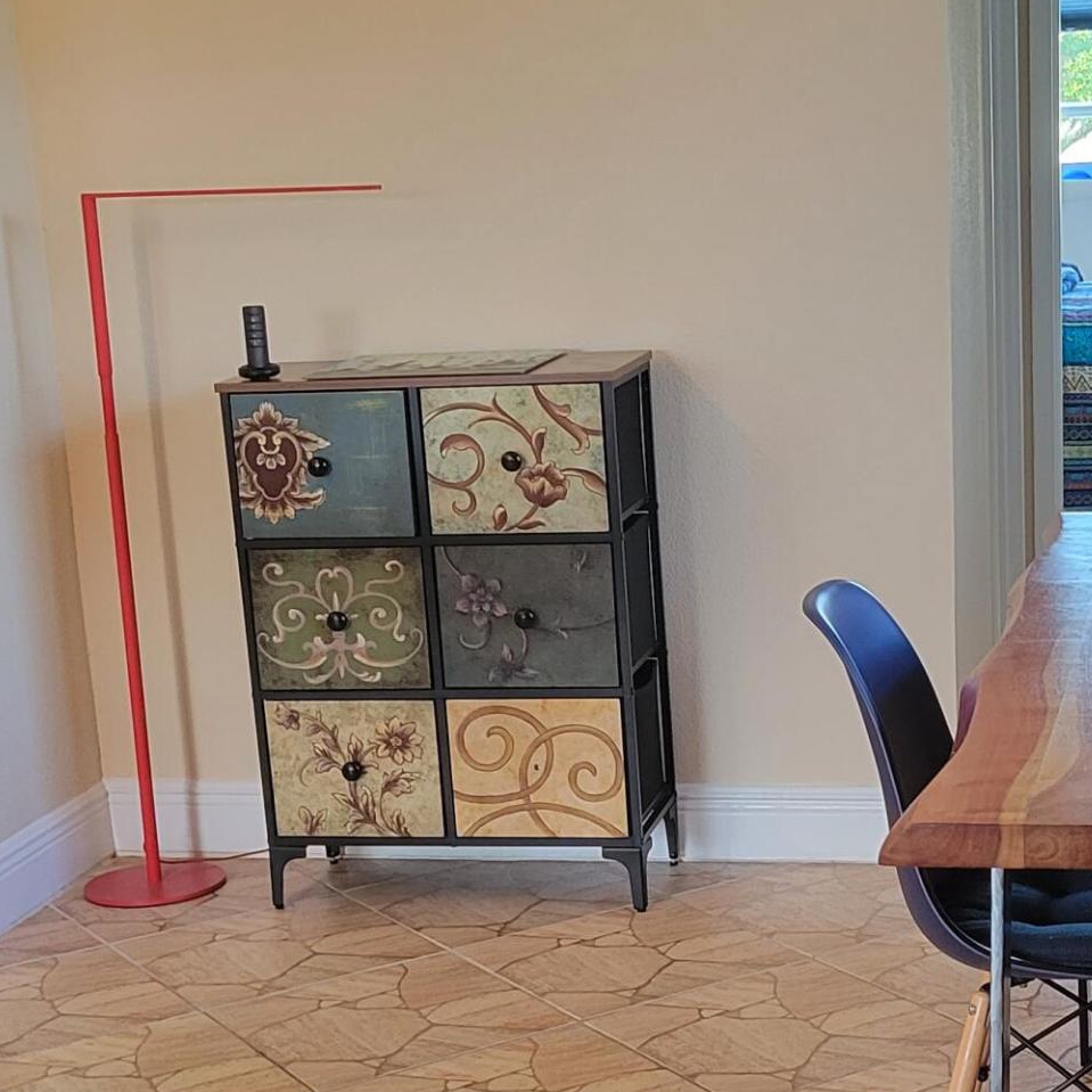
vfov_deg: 24.9
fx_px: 2463
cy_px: 746
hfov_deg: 24.8
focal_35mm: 69
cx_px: 757
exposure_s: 1/120
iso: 320
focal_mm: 5.4
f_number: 1.8
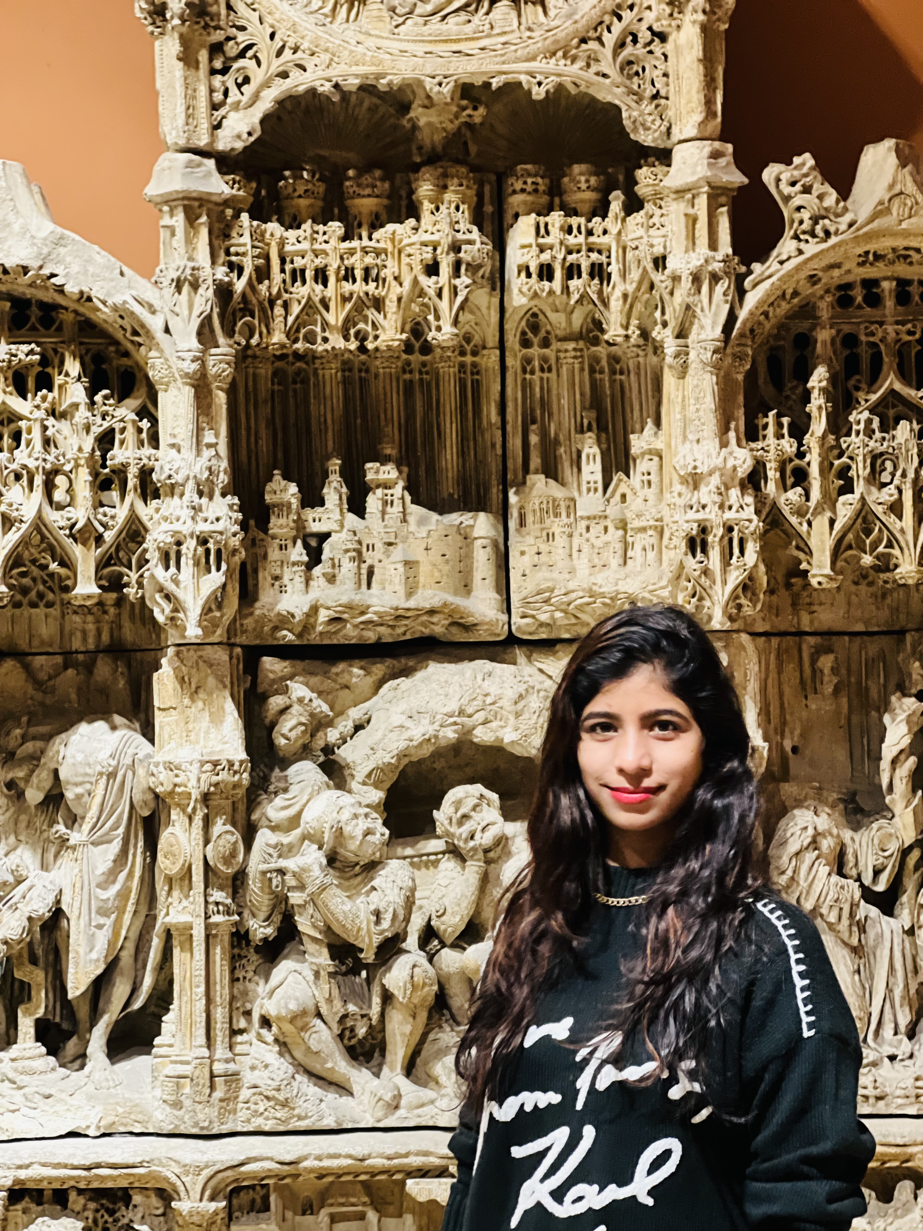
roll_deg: +1.3
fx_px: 2738
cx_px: 462
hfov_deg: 19.1
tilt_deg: +2.7
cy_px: 616
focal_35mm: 77
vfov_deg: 25.3
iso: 640
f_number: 2.8
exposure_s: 1/14
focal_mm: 9
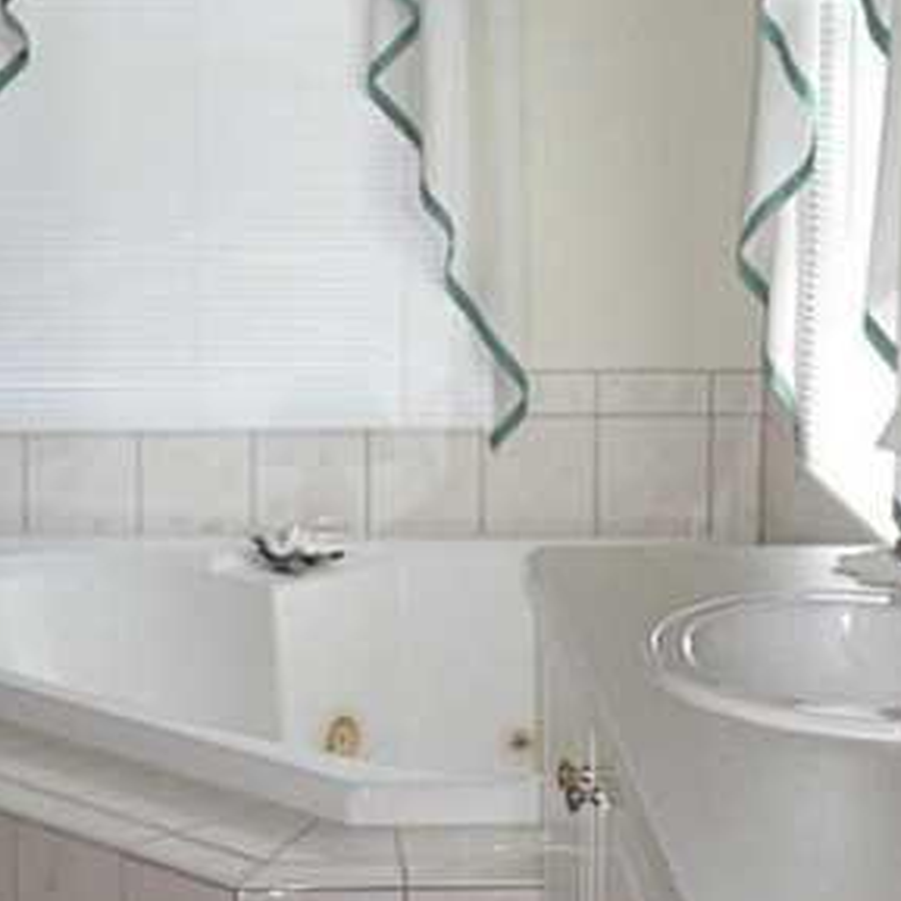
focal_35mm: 86
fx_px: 2533
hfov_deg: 20.1
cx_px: 294
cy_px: 278
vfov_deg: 20.1
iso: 200
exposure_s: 1/60
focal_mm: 5.8
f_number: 2.8
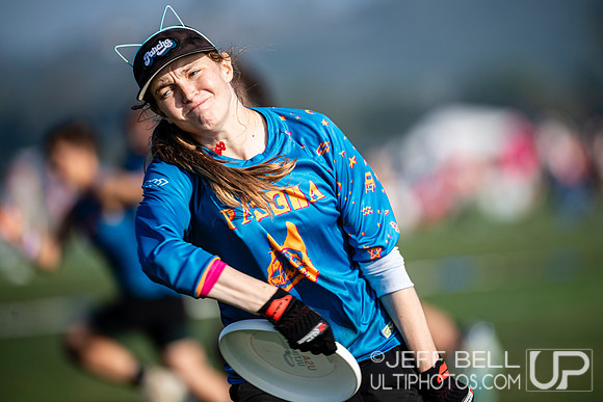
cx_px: 334
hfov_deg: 6.6
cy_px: 179
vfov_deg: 4.4
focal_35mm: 310
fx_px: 5200
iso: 180
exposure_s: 1/2500
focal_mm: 280
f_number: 3.2
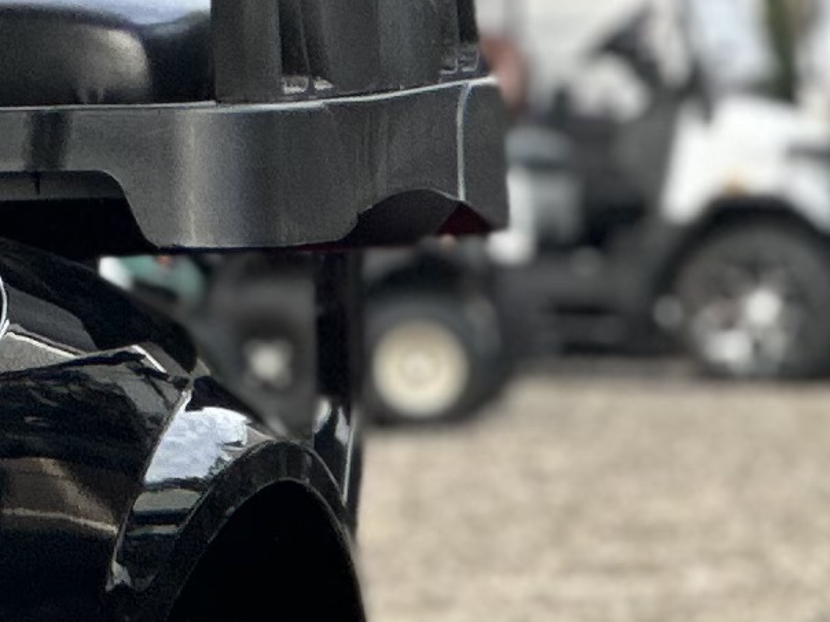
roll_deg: +2.7
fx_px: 12324
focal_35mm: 514
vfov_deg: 2.9
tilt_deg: +1.3
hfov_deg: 3.8
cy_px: 91
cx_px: -1101
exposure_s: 1/121
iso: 80
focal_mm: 9
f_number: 2.8
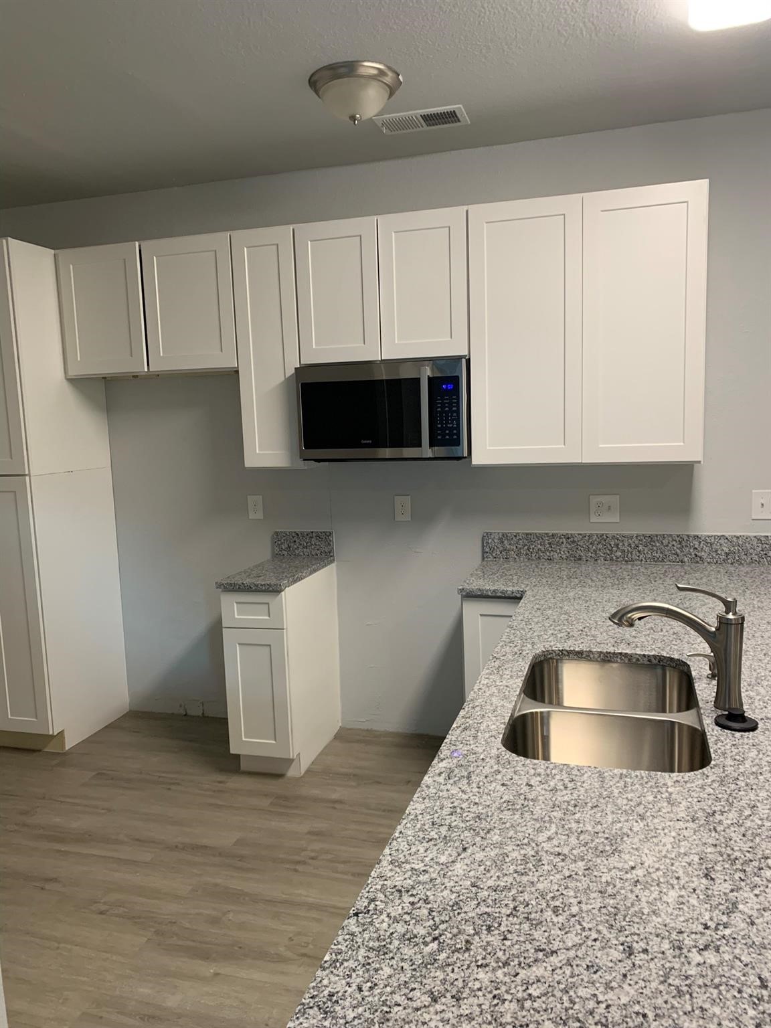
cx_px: 386
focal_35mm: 26
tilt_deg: -3.8
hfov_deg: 53.1
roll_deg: +1.2
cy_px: 514
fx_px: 772
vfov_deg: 67.3
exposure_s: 1/60
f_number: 1.8
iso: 125
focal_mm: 4.25
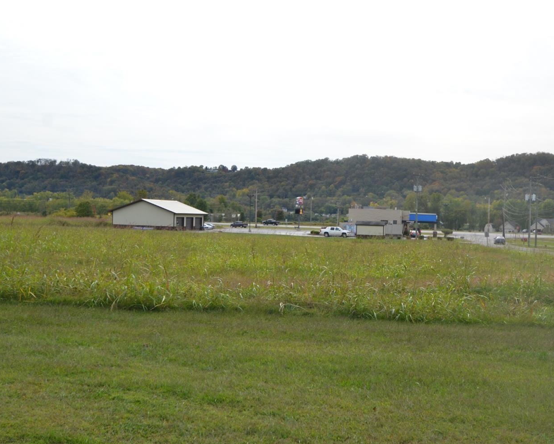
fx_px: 672
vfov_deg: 36.5
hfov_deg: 44.7
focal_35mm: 41
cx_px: 313
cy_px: 223
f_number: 7.1
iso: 100
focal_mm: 24
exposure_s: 1/200
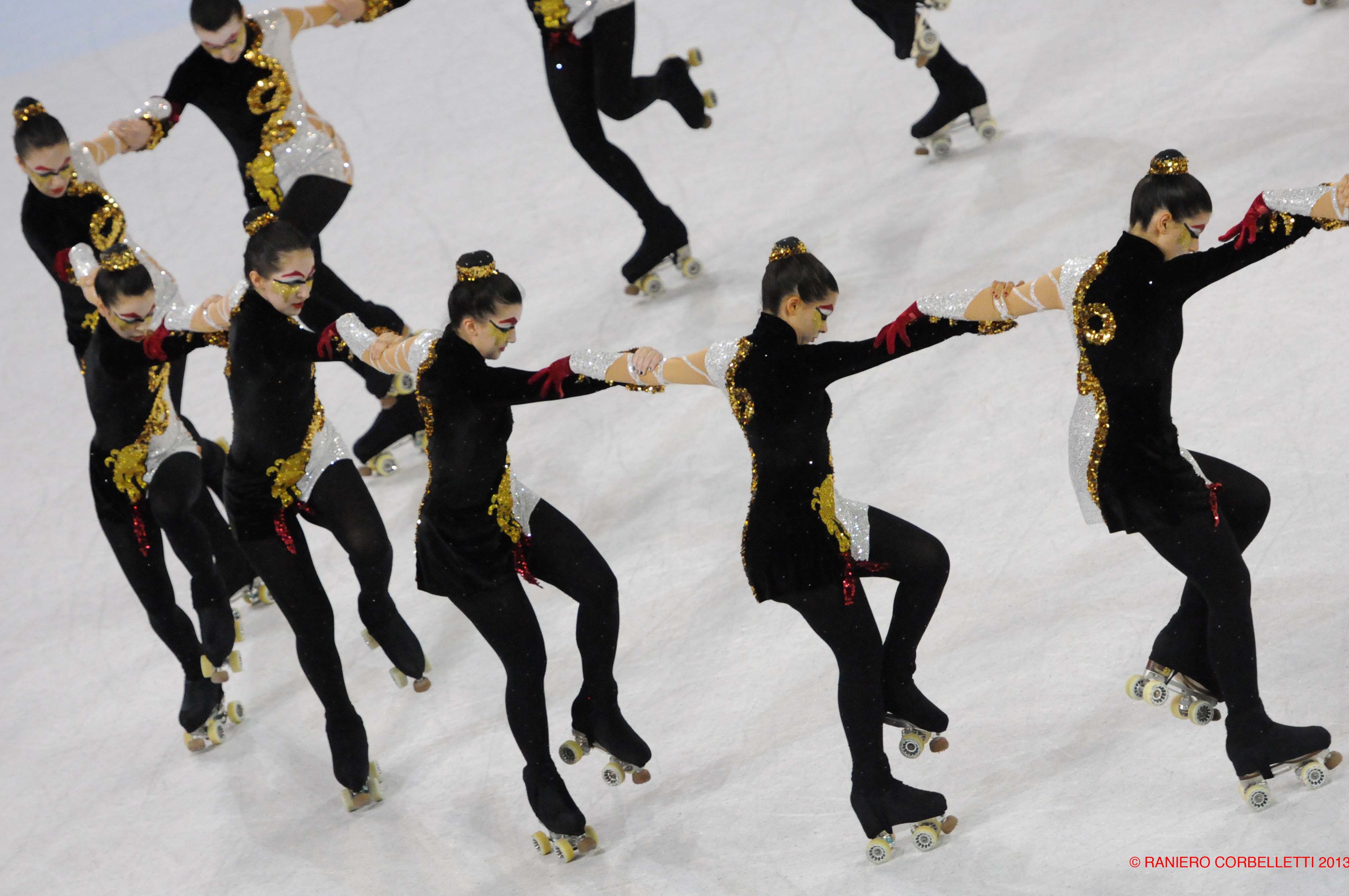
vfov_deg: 5.1
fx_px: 9993
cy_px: 405
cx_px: 639
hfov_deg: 7.7
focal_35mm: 267
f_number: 3.5
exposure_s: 1/800
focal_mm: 160
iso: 3200
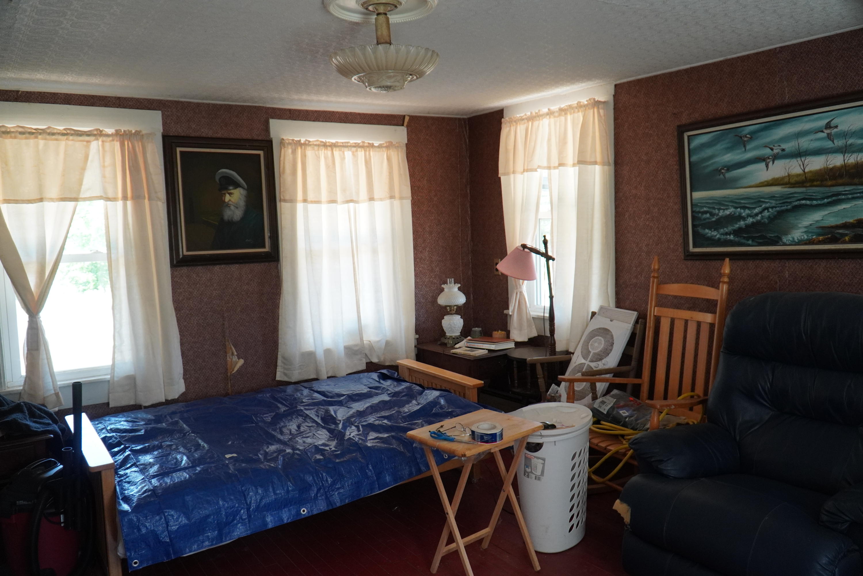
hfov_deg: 67.4
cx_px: 432
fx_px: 647
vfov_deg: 47.9
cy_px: 288
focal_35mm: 27
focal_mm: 18
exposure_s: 1/160
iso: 1250
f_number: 4
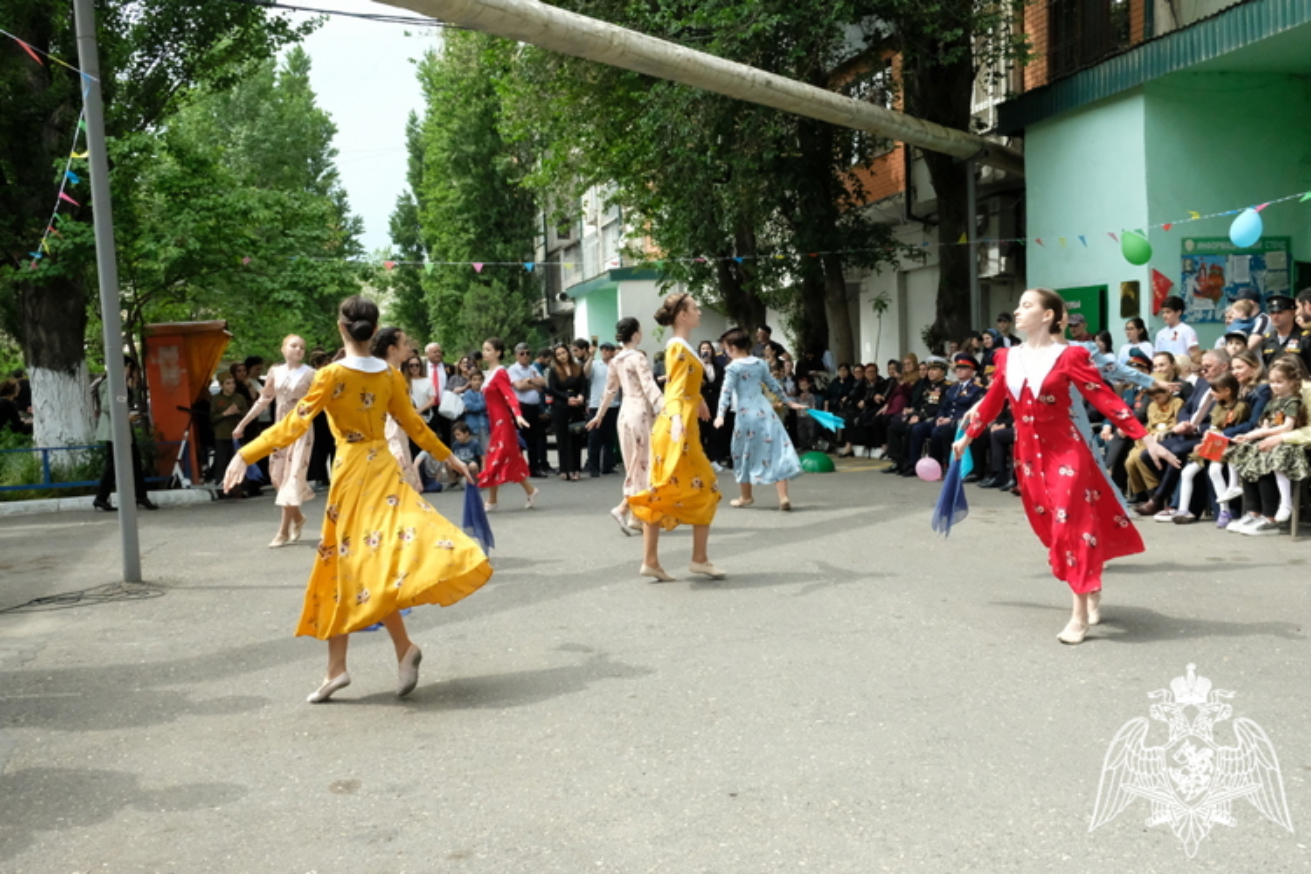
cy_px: 437
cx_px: 656
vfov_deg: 42.3
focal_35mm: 31
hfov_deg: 60.3
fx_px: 1129
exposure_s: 1/8000
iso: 10000
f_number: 6.4
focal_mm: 20.5
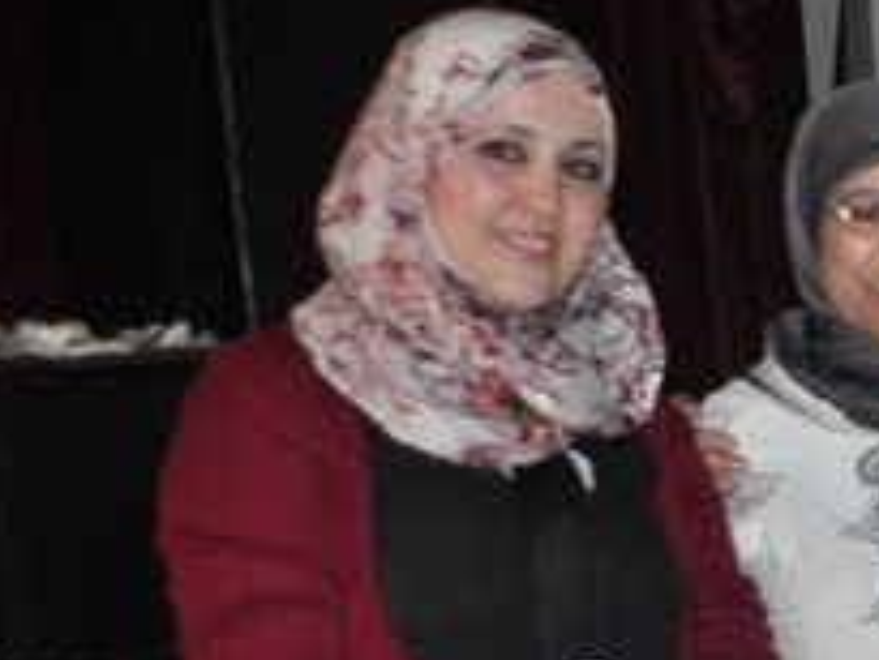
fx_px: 2693
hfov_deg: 16.3
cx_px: 1447
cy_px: 756
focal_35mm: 106
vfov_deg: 13.6
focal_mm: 22
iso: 800
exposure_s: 1/60
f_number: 3.8
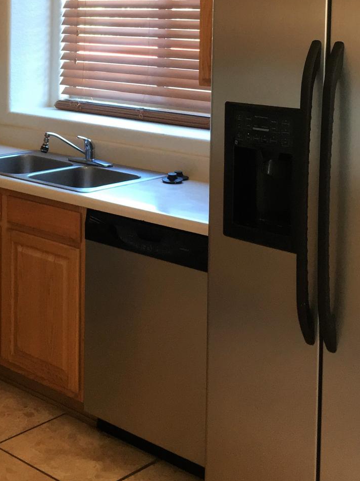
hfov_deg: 23.1
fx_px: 846
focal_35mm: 61
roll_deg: +0.7
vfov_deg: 30.4
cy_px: 55
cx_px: 3
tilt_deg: -3.2
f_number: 2.2
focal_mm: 4.15
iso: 80
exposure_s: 1/30
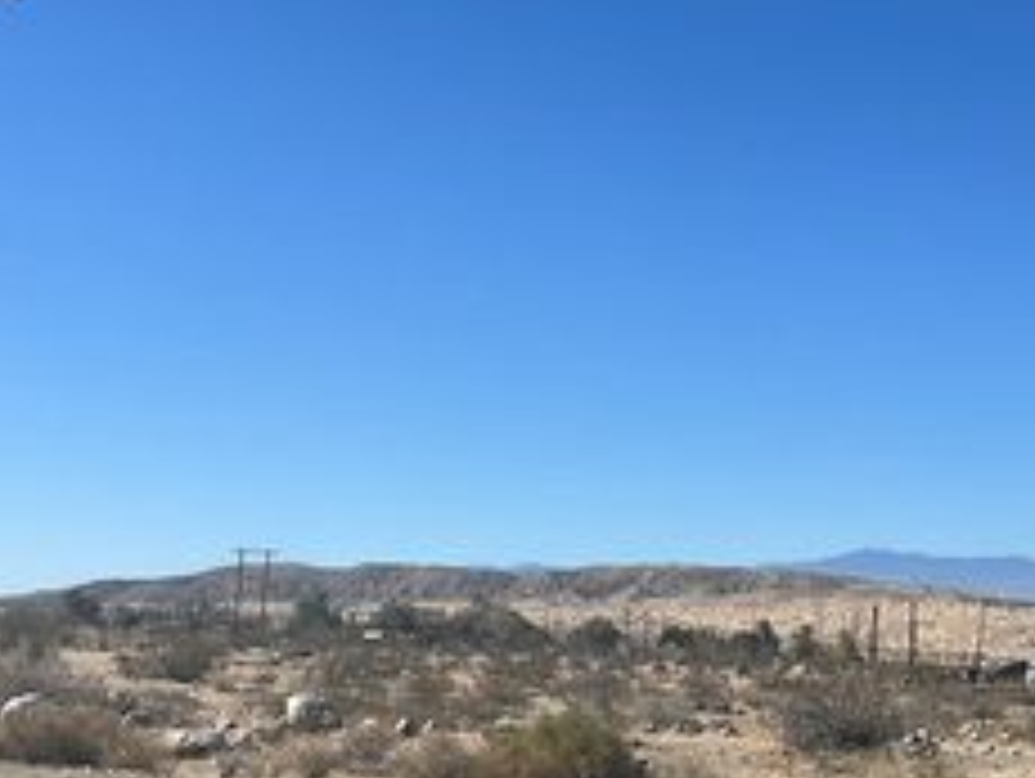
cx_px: 873
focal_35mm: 63
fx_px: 1886
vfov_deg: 23.3
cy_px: 371
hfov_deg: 29.8
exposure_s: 1/2959
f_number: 1.8
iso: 25
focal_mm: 3
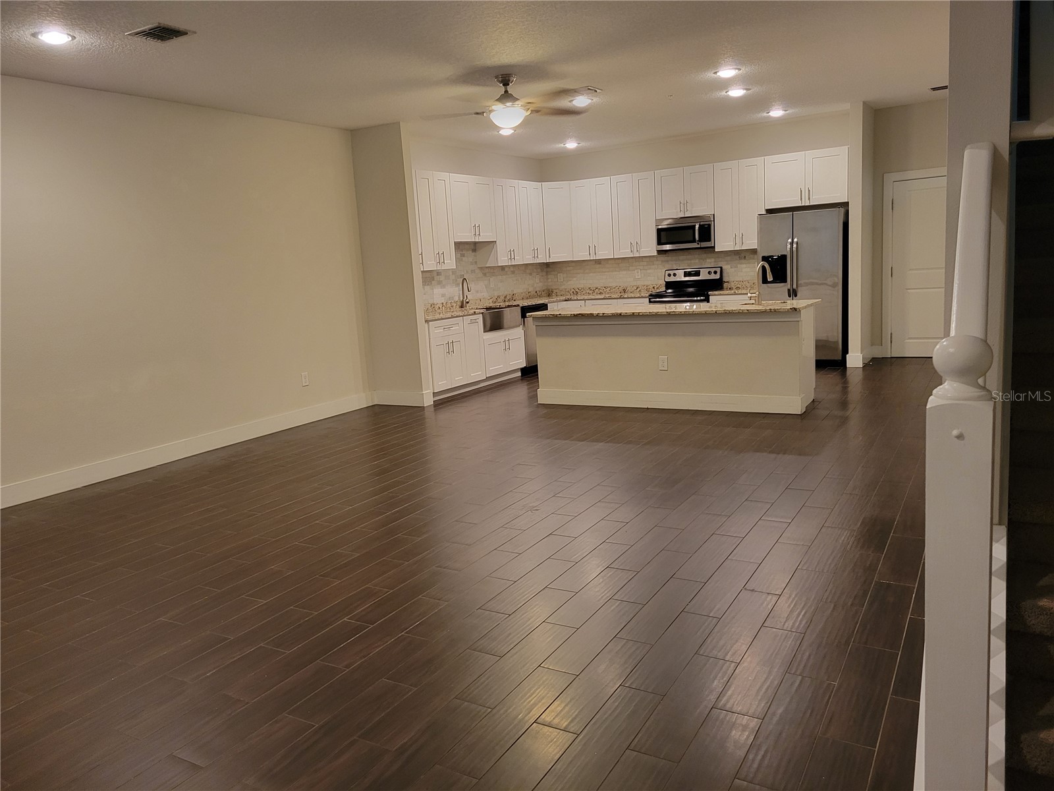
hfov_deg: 67.3
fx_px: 792
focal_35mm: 26
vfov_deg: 53.1
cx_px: 527
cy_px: 396
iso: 250
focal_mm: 5.4
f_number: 1.8
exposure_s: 1/40
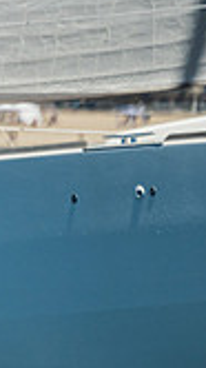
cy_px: 139
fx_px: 18224
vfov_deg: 1.2
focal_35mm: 1871
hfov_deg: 0.6
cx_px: -495
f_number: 5.6
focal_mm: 400
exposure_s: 1/1250
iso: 320
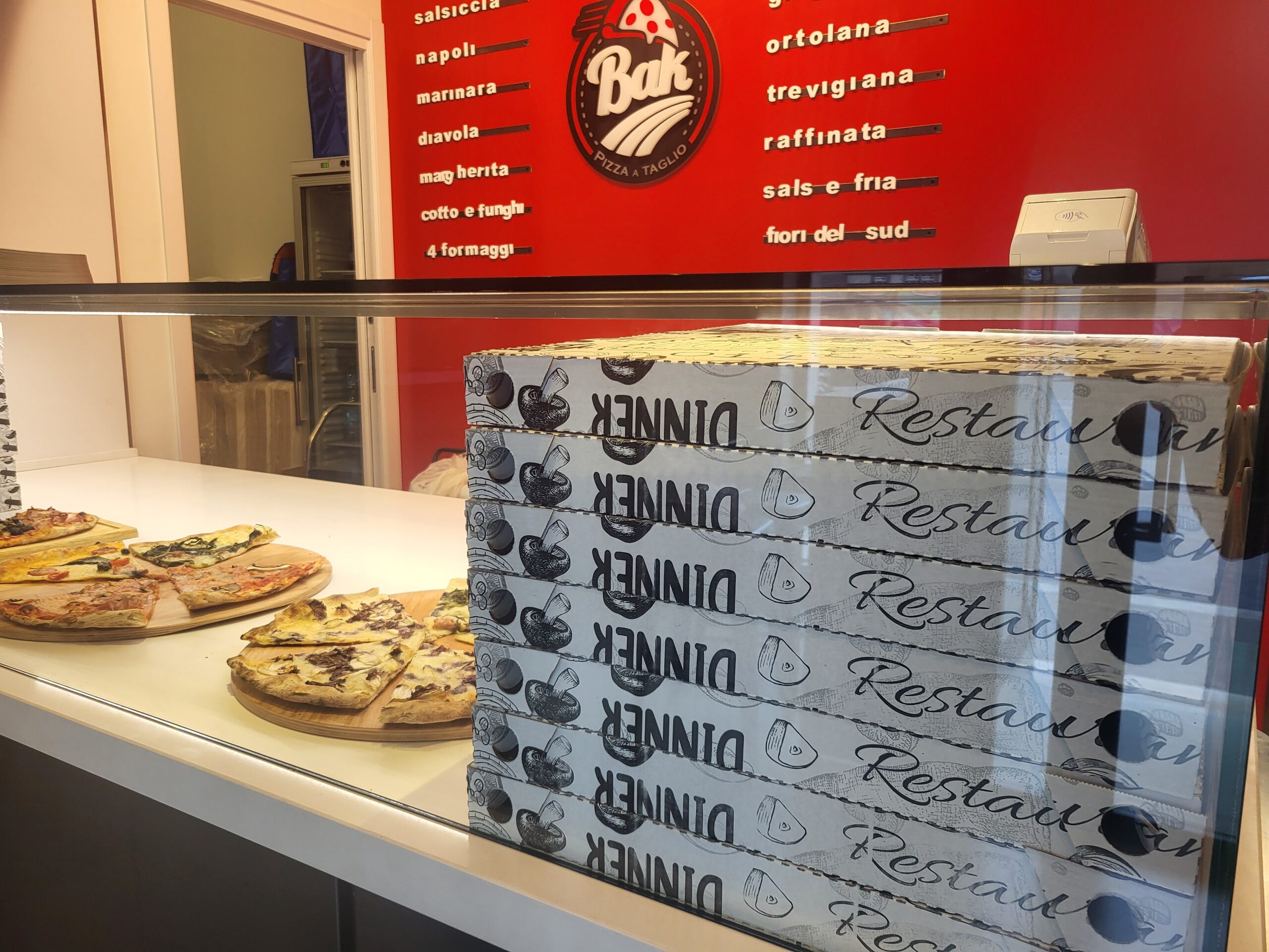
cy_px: 476
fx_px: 953
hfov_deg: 67.3
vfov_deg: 53.1
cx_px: 634
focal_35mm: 26
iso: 100
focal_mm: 5.4
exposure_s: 1/100
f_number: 1.8
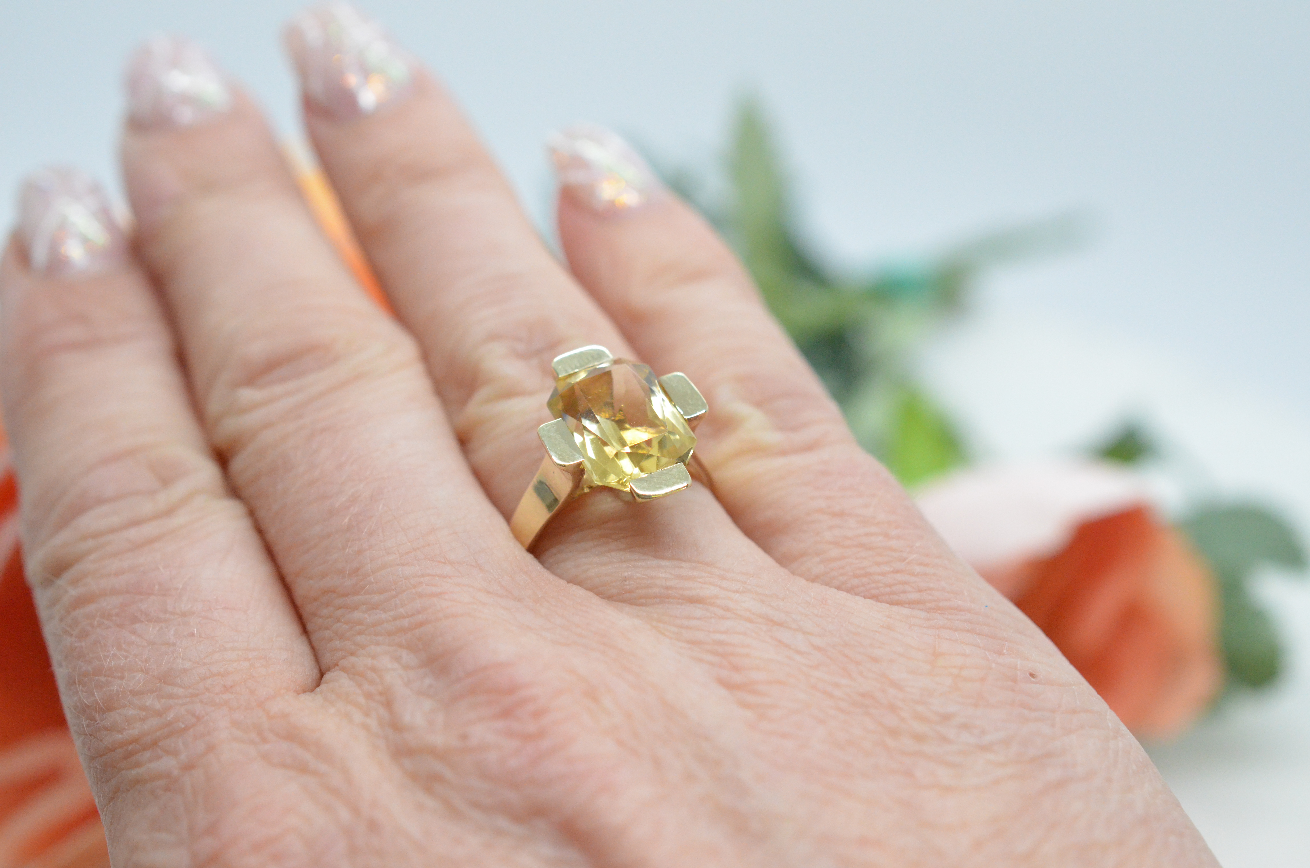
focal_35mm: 60
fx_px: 2179
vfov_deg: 22.5
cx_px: 655
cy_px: 434
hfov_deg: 33.5
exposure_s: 1/1000
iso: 4000
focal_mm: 40
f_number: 6.3
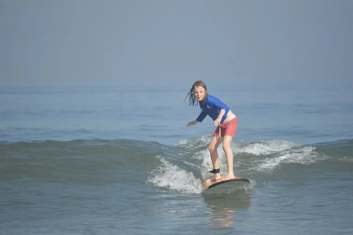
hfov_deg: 4.6
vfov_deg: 3.0
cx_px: 176
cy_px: 118
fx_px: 4407
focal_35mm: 450
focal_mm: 300
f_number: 6.3
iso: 400
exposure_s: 1/1600
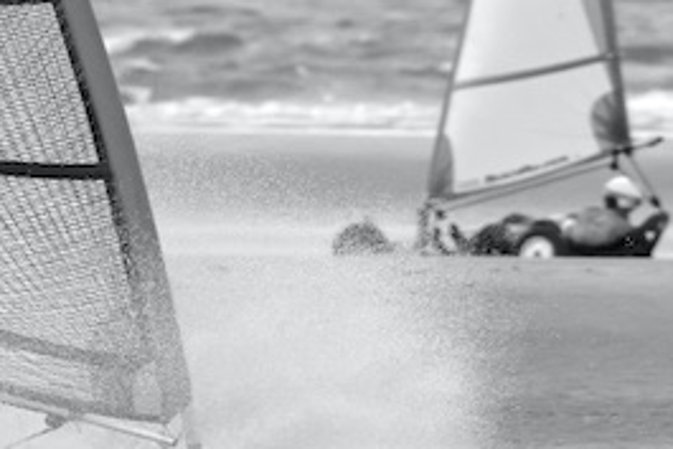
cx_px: 117
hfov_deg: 1.5
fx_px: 25456
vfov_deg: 1.0
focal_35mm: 1361
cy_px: 5
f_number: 8
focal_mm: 400
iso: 400
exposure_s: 1/1000
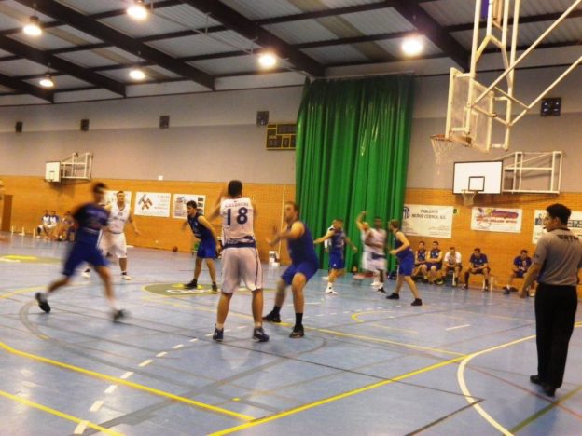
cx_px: 291
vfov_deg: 36.8
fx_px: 656
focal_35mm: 39
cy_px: 218
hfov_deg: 47.9
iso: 400
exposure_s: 1/20
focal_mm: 7
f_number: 4
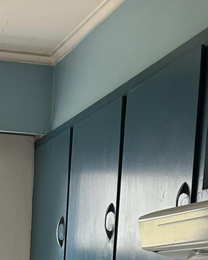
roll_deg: -1.8
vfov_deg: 18.5
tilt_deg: -8.3
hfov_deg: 16.5
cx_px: -24
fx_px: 693
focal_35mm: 90
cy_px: 404
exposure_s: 1/101
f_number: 1.5
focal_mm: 5.7
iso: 125
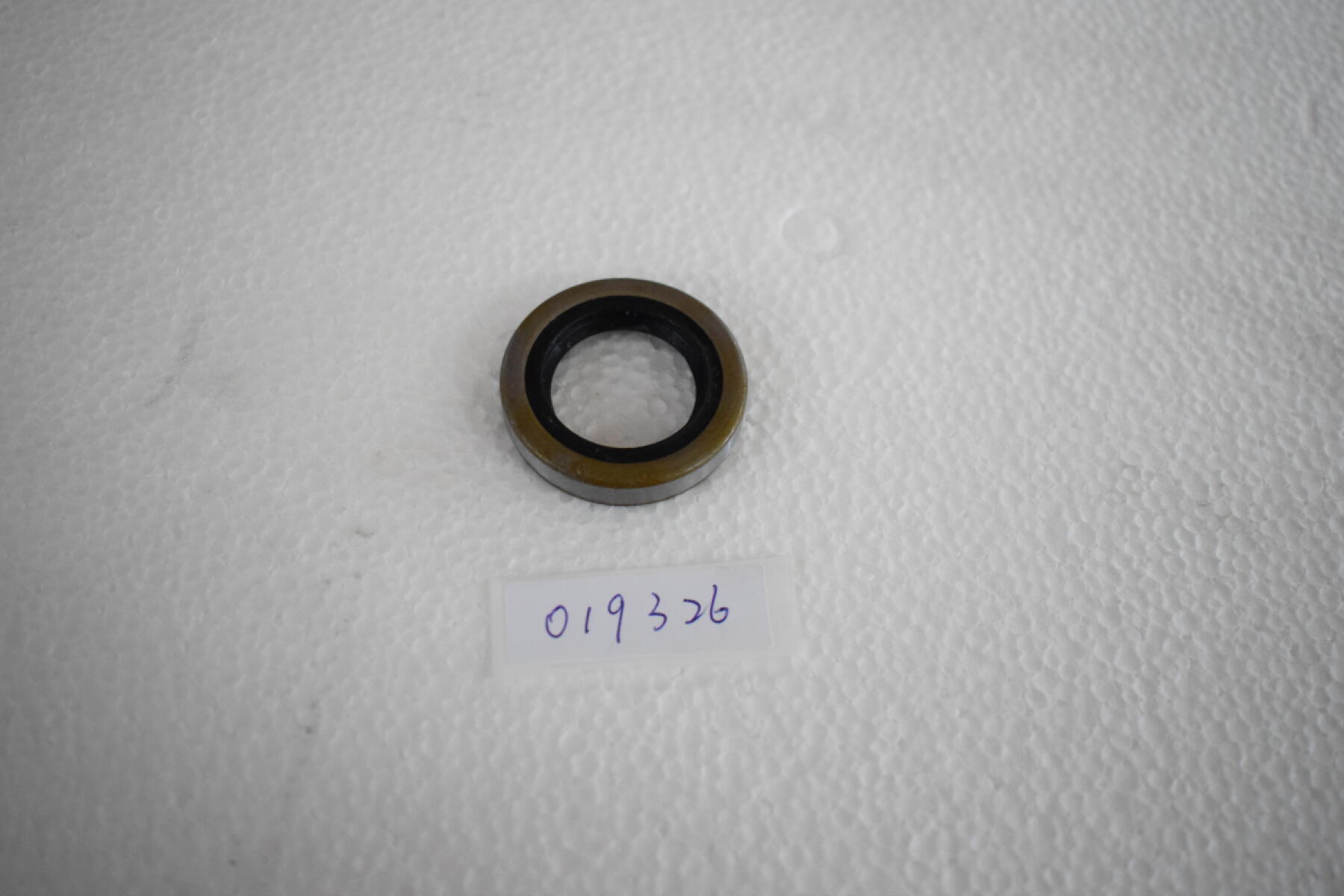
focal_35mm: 38
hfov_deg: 51.3
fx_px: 1400
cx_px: 672
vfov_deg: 35.5
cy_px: 448
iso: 3200
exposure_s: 1/100
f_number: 4
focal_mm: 25
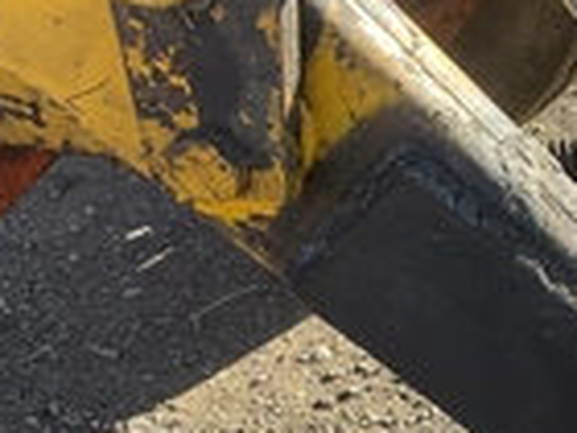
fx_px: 1383
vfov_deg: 17.6
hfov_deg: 22.7
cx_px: 565
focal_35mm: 83
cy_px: 351
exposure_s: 1/289
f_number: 1.8
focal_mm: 3
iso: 25
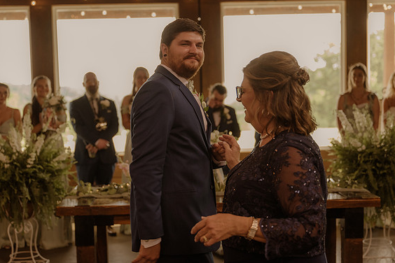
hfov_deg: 33.4
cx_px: 200
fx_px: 658
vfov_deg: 22.6
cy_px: 132
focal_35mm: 60
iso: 1000
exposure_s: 1/200
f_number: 3.2
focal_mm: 55
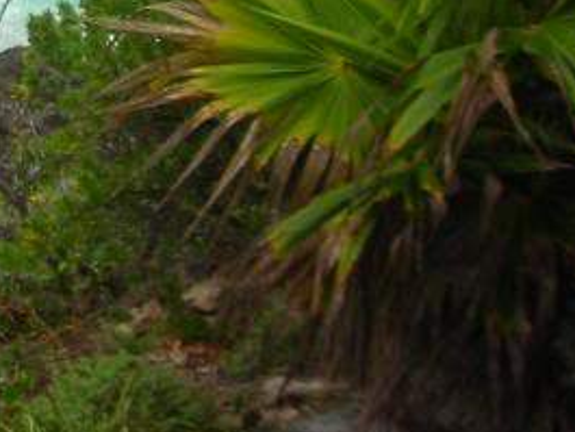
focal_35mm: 147
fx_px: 2443
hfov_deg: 12.2
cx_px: -510
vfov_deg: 9.6
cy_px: -352
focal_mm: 6.3
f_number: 3.2
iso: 50
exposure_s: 1/213
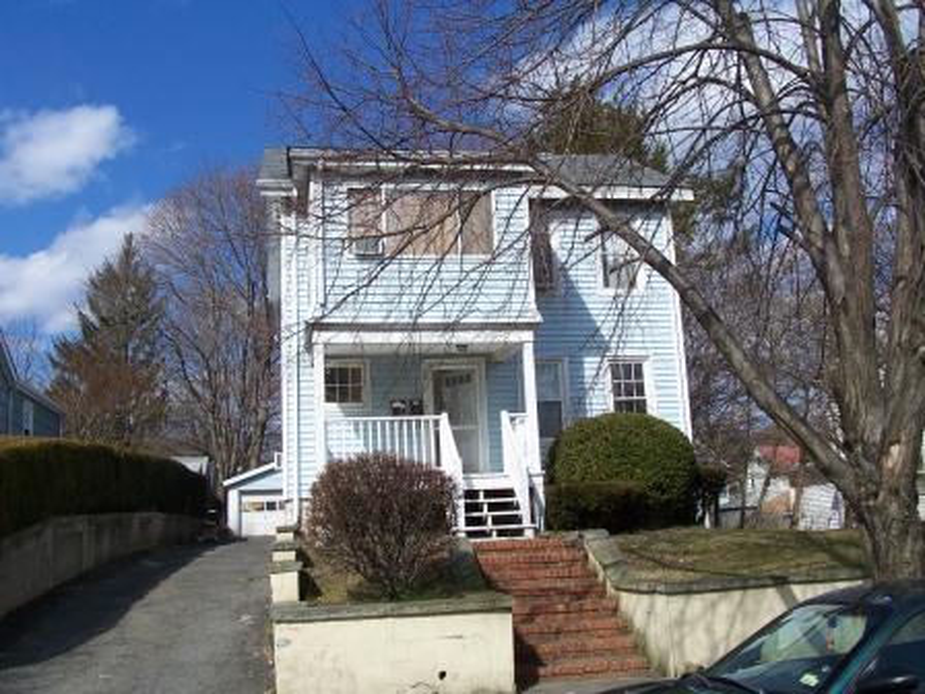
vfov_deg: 40.7
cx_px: 462
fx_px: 935
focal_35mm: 35
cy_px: 347
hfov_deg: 52.6
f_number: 4
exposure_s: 1/1000
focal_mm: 6
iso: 80
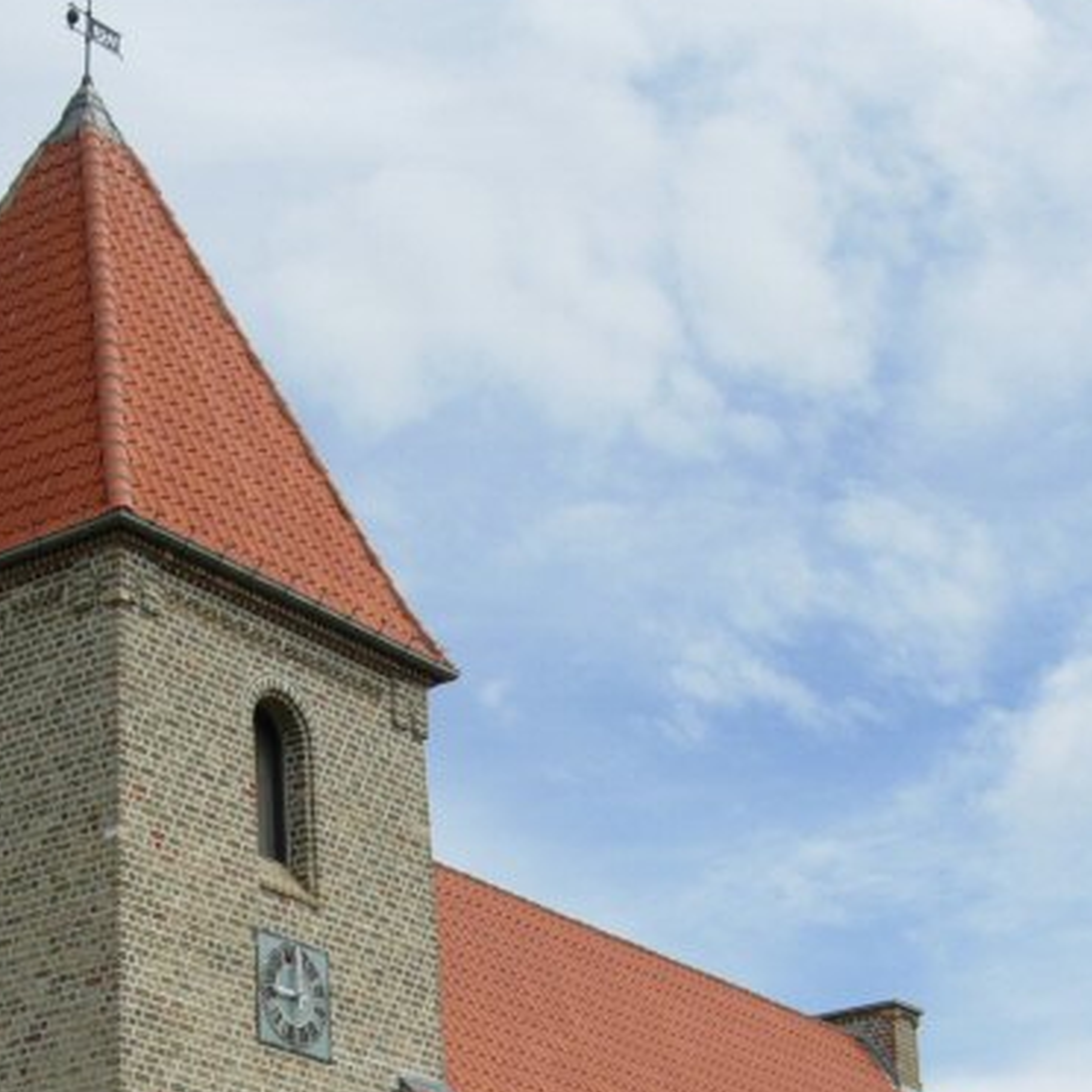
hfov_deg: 22.5
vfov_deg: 22.0
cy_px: 947
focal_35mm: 77
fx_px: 2748
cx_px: 476
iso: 50
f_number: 6.1
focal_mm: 7.5
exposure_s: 1/384
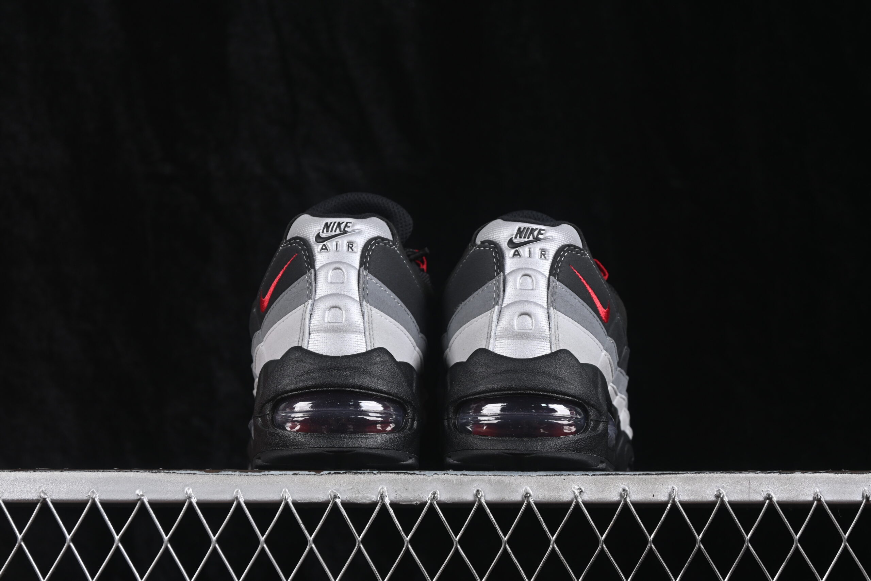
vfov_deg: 18.2
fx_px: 1815
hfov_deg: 27.0
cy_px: 290
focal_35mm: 75
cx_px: 436
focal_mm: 50
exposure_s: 1/60
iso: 160
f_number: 6.3
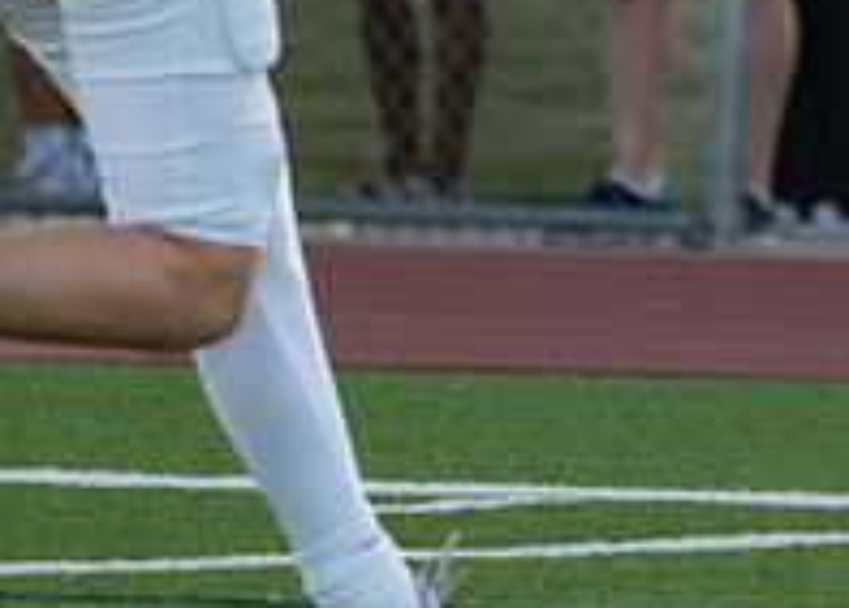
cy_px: -207
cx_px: 1241
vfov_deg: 1.6
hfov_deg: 2.2
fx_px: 22367
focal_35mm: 927
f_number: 5.6
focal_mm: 271
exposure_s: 1/1000
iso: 1600
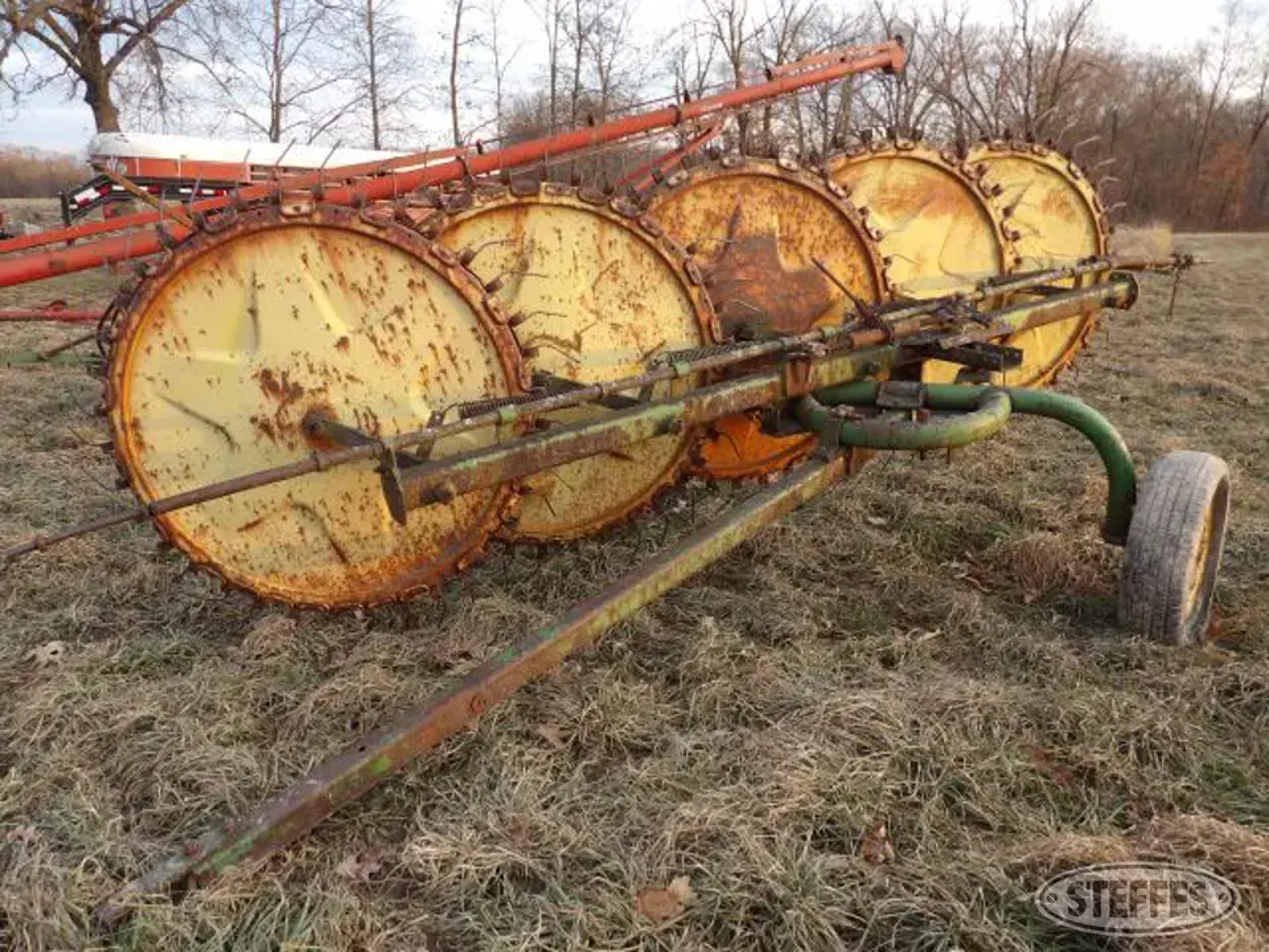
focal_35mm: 24
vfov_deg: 56.8
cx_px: 634
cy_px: 476
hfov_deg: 71.6
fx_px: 880
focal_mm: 4.3
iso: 110
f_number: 3.2
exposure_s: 1/33
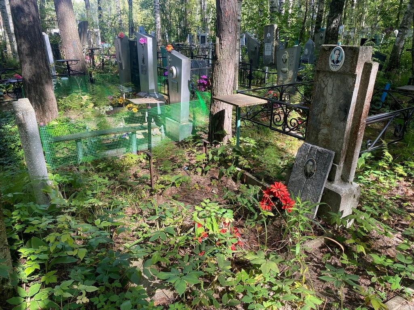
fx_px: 311
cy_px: 155
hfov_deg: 67.3
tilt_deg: -24.3
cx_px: 207
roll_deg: +2.1
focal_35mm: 26
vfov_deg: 53.1
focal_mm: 4.25
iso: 32
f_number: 1.8
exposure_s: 1/142
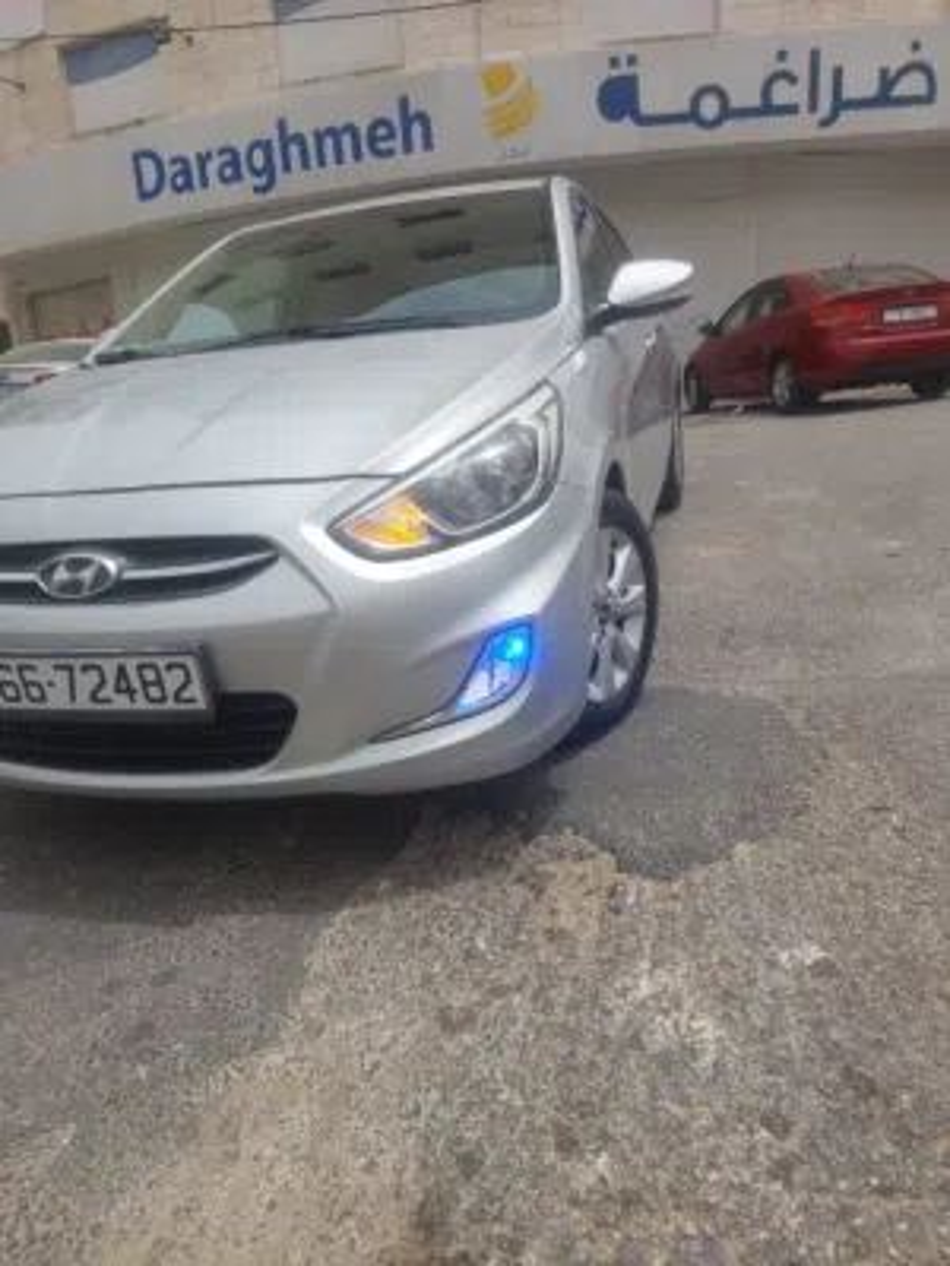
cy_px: 633
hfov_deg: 58.9
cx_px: 475
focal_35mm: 23
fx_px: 842
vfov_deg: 73.9
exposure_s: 1/1282
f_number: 1.8
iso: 25
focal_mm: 5.06
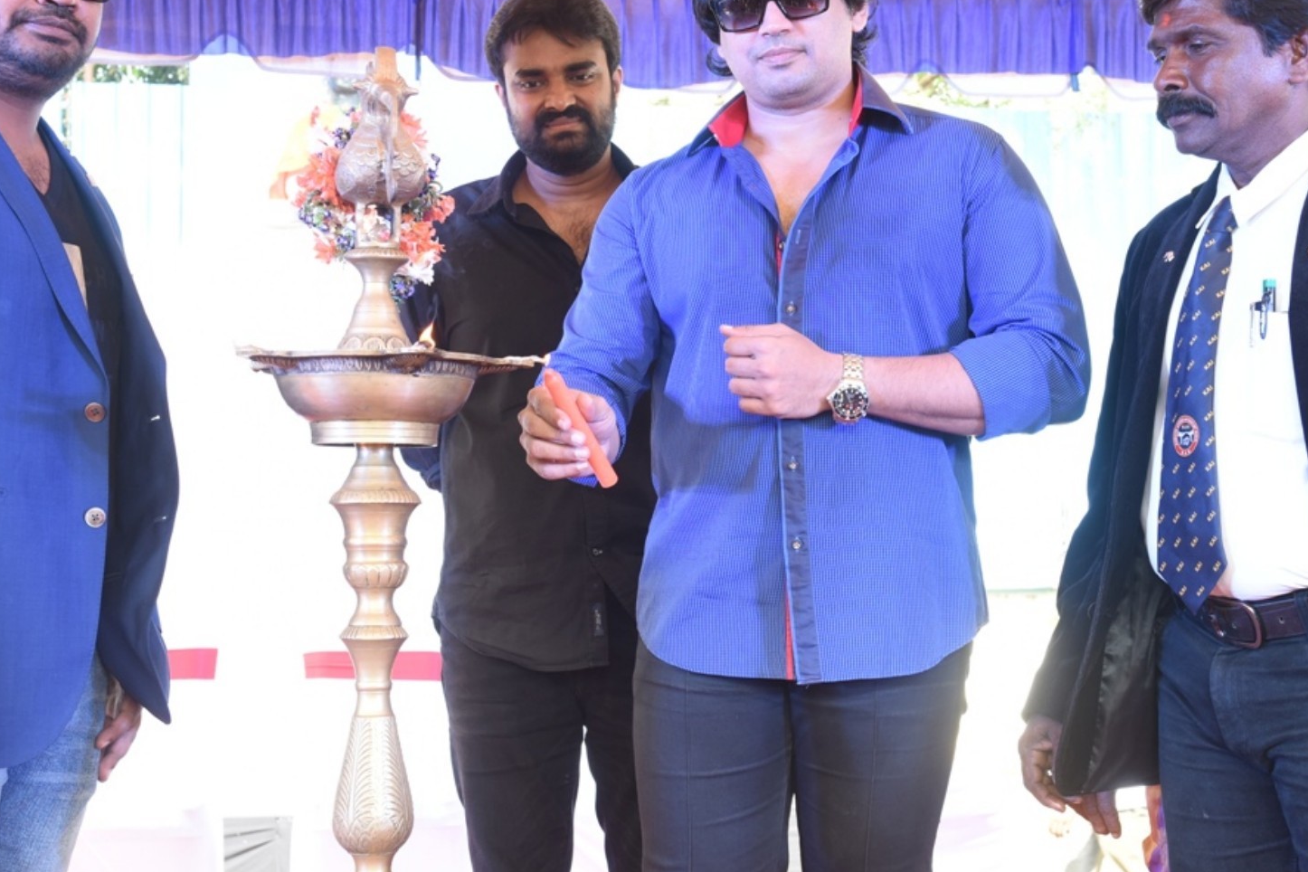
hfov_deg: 35.6
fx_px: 2035
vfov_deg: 24.2
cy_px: 395
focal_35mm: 56
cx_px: 651
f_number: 6.3
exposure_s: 1/60
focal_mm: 36
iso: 500
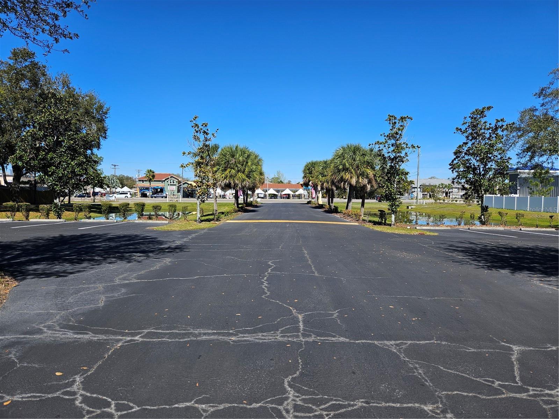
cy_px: 210
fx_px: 371
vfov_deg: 58.9
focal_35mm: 23
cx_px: 280
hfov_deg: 73.9
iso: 25
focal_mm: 5.4
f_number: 1.8
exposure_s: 1/2105
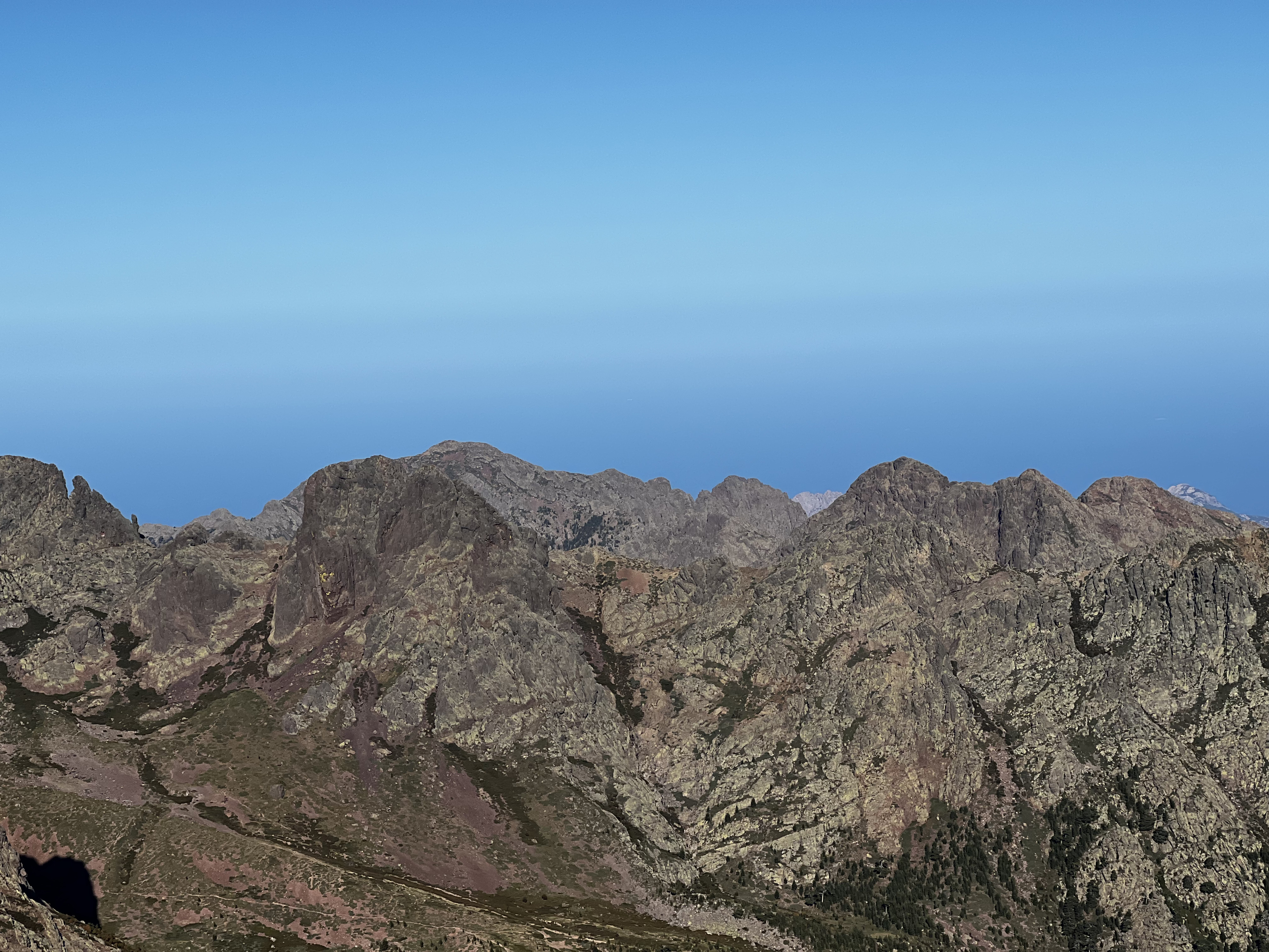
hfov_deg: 25.3
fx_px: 2823
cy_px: 476
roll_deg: +2.9
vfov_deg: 19.1
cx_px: 634
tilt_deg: -3.6
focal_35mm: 77
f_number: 2.8
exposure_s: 1/1393
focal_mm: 9
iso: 32
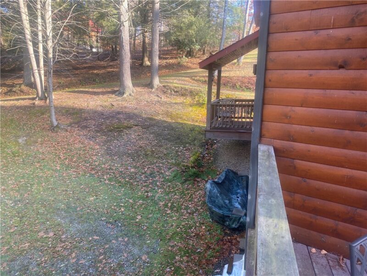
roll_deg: -1.0
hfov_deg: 67.3
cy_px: 138
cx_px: 184
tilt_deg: -11.7
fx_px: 276
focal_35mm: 26
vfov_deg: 53.1
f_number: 1.8
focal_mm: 4.25
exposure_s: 1/121
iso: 64
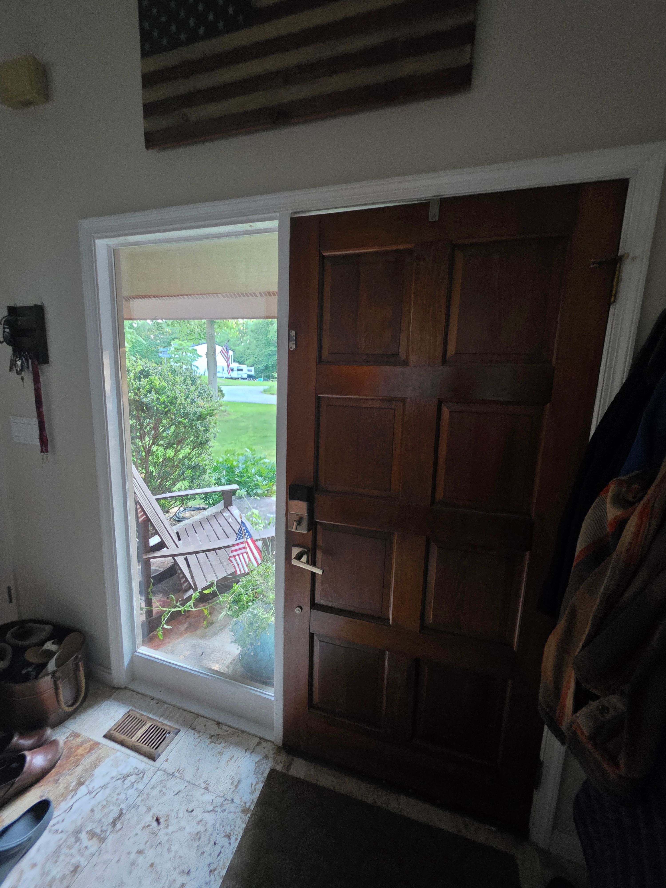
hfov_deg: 89.9
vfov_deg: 106.2
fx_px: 333
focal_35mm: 13
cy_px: 444
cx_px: 333
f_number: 1.9
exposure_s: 1/60
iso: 1000
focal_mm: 2.2
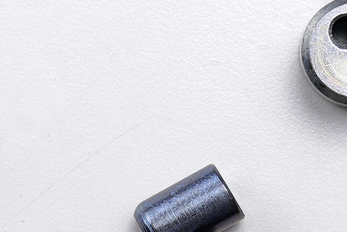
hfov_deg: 8.9
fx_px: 2236
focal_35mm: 232
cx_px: 221
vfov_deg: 5.8
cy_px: -152
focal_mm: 34
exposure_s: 1/160
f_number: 14
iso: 100
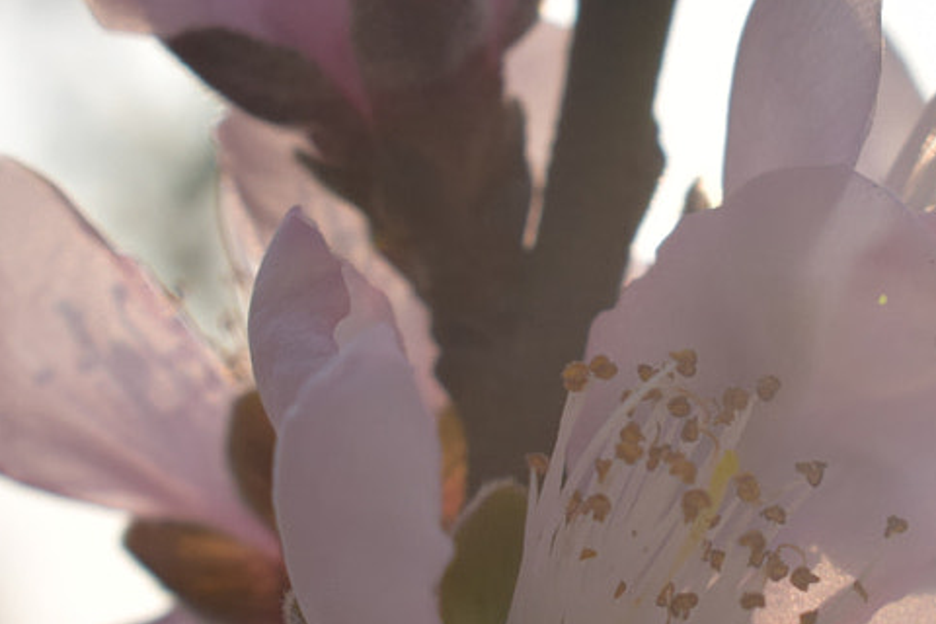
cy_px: 291
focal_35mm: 200
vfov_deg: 6.9
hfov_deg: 10.3
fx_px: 5200
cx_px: 778
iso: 200
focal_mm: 40
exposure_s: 1/500
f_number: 11
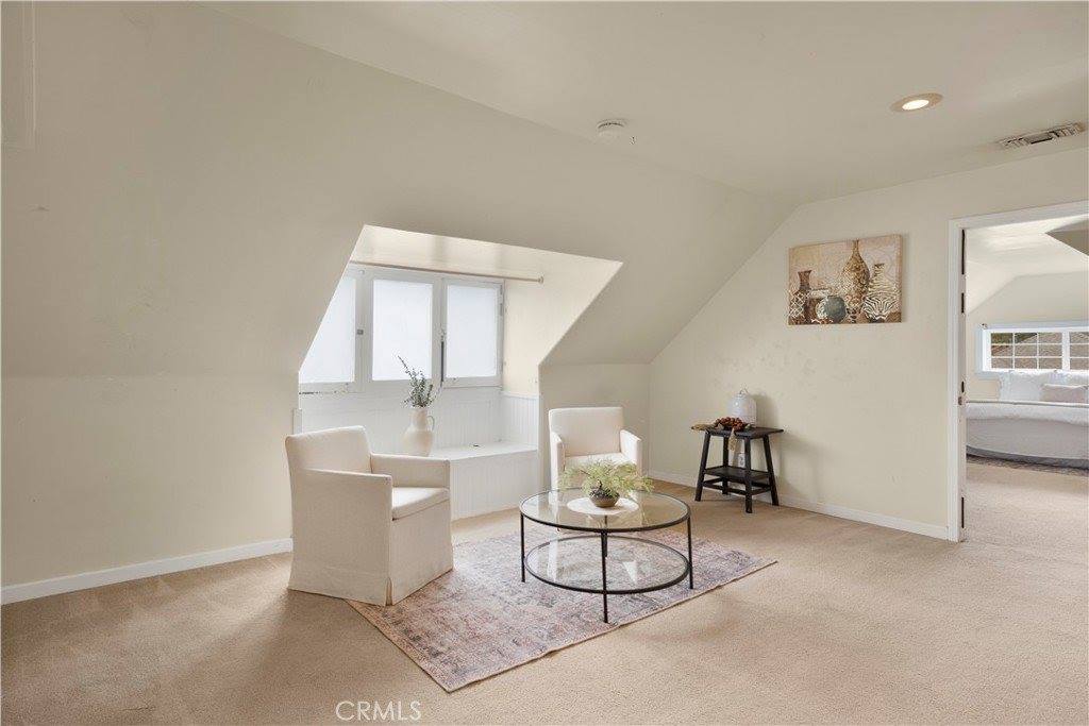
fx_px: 605
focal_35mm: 20
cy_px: 363
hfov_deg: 84.0
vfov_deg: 61.9
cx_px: 544
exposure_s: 1/10
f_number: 7.1
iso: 640
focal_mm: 20
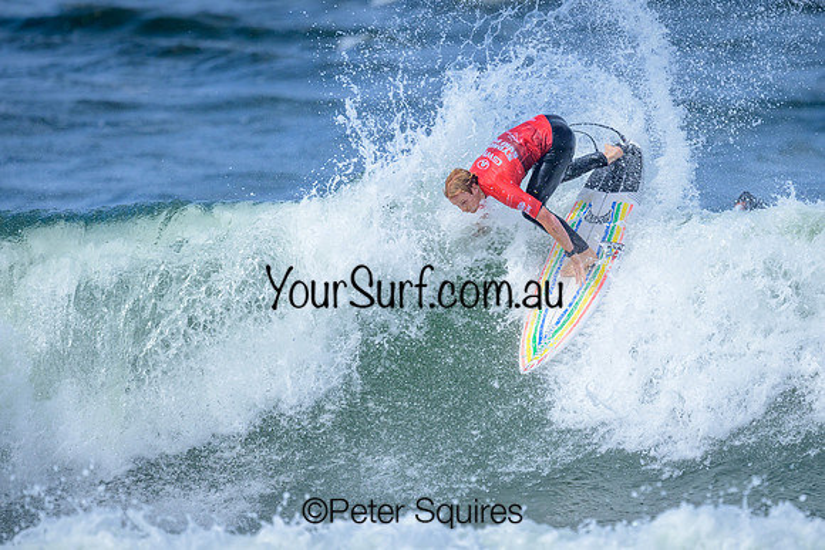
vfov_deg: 1.3
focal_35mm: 1029
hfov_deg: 2.0
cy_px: 270
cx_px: 478
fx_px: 23574
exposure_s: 1/2000
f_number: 6.3
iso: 320
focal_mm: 800
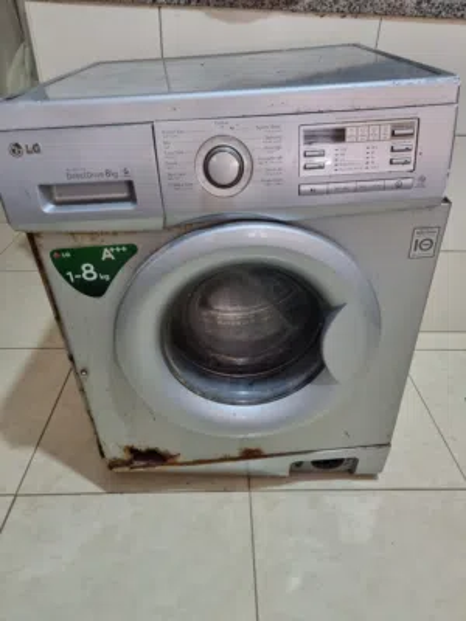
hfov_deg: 56.8
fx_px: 431
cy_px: 310
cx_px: 233
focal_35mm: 24
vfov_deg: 71.6
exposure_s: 1/50
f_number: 1.8
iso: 500
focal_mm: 6.7
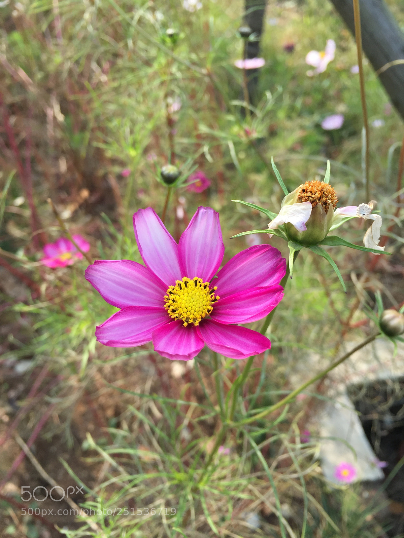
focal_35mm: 29
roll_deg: -3.1
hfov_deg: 48.2
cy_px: 269
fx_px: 451
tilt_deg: -41.7
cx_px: 202
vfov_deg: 61.7
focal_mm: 4.15
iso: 32
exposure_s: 1/527
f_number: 2.2
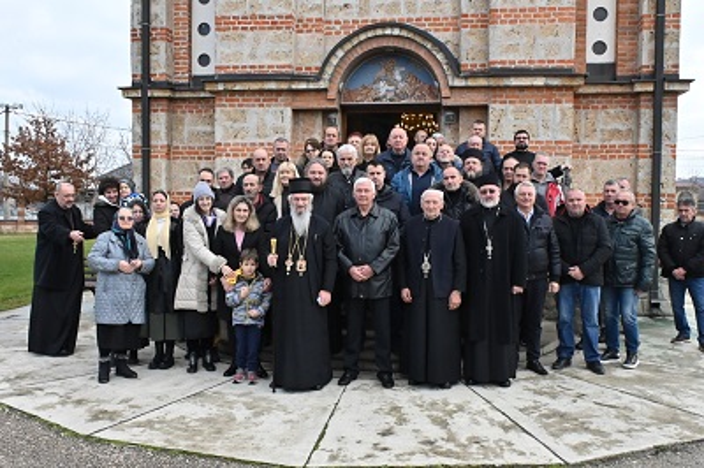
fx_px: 645
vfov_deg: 39.9
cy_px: 234
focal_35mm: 33
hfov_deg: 57.3
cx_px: 352
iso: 2000
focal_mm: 22
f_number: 13
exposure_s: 1/640
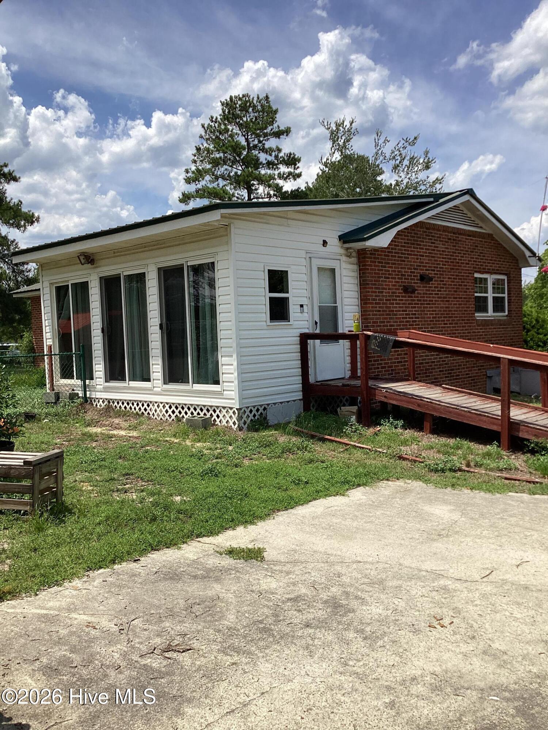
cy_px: 365
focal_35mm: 31
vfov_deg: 58.4
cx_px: 274
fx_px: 654
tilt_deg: -5.3
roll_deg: +1.5
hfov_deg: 45.4
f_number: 2.4
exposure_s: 1/1988
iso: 25
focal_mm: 3.3
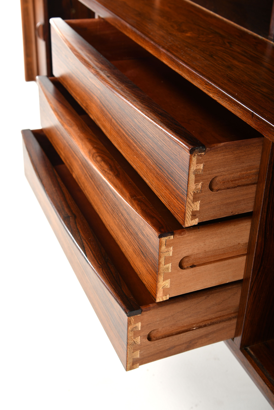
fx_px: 599
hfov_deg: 25.8
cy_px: 205
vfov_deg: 37.9
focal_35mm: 52
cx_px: 137
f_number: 6.3
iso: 160
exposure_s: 1/250
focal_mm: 35
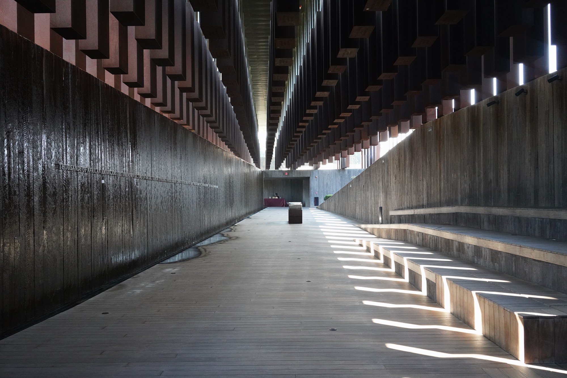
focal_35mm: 37
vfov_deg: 36.0
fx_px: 583
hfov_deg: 51.9
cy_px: 189
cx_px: 284
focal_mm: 37
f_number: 8
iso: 6400
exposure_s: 1/100
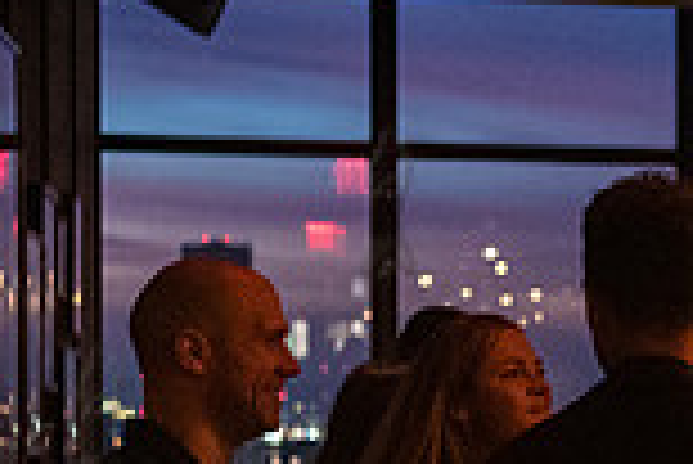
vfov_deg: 10.3
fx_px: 2563
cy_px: 417
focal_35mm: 133
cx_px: 968
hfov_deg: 14.6
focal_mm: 35
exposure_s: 1/125
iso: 10000
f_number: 3.2
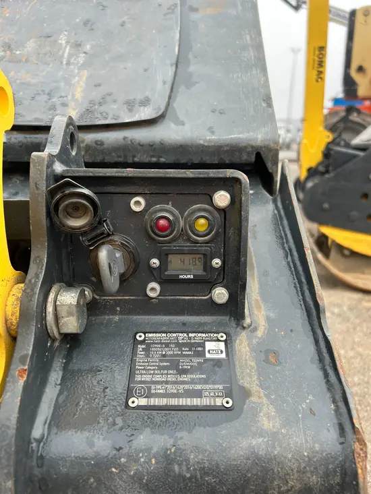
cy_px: 247
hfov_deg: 53.1
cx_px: 186
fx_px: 371
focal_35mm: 26
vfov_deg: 67.3
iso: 50
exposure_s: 1/319
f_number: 1.5
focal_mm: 5.7
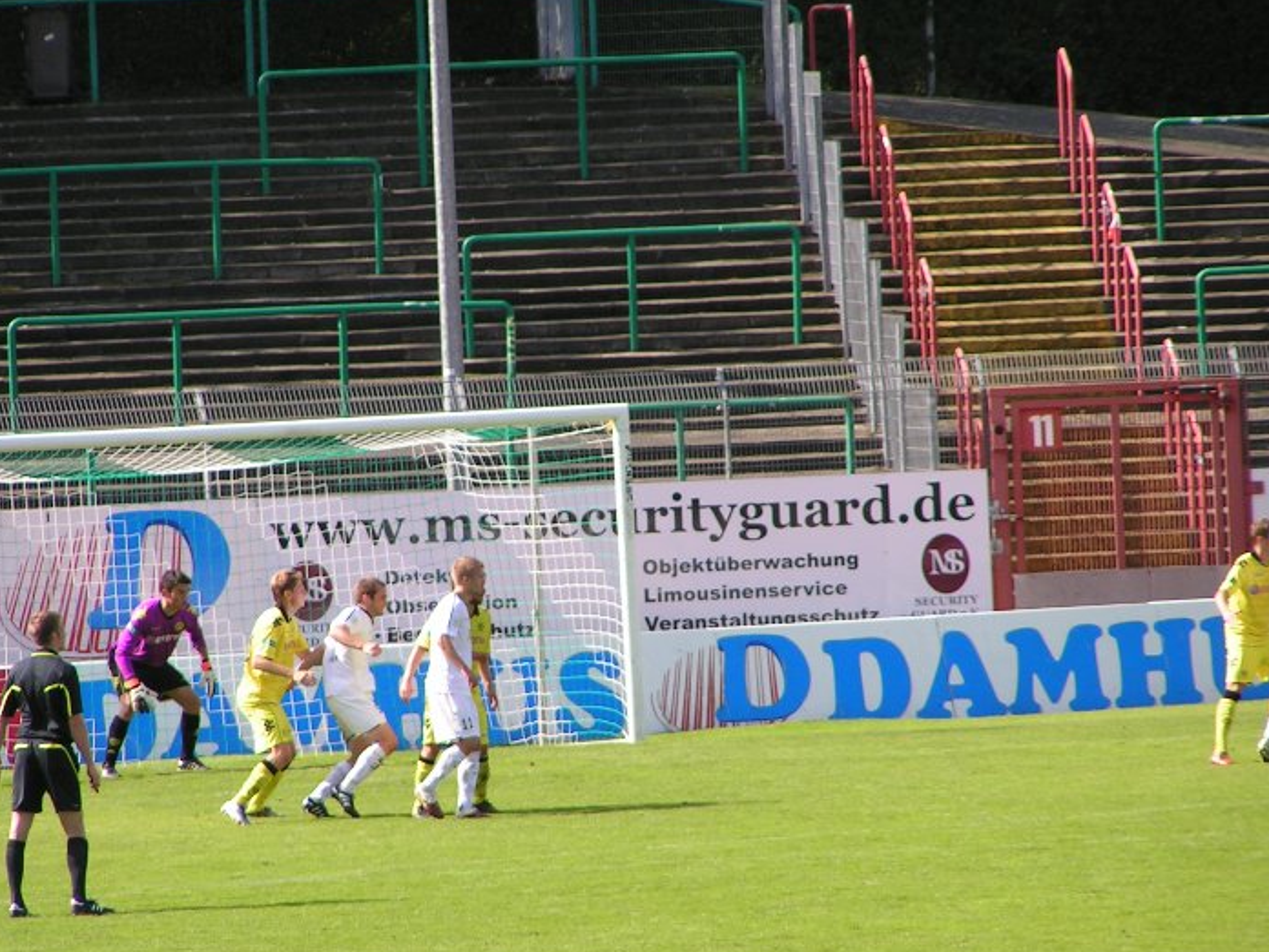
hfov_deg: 4.5
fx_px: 16020
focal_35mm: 437
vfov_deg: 3.4
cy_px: 471
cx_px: 571
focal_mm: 58
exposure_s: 1/400
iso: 50
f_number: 4
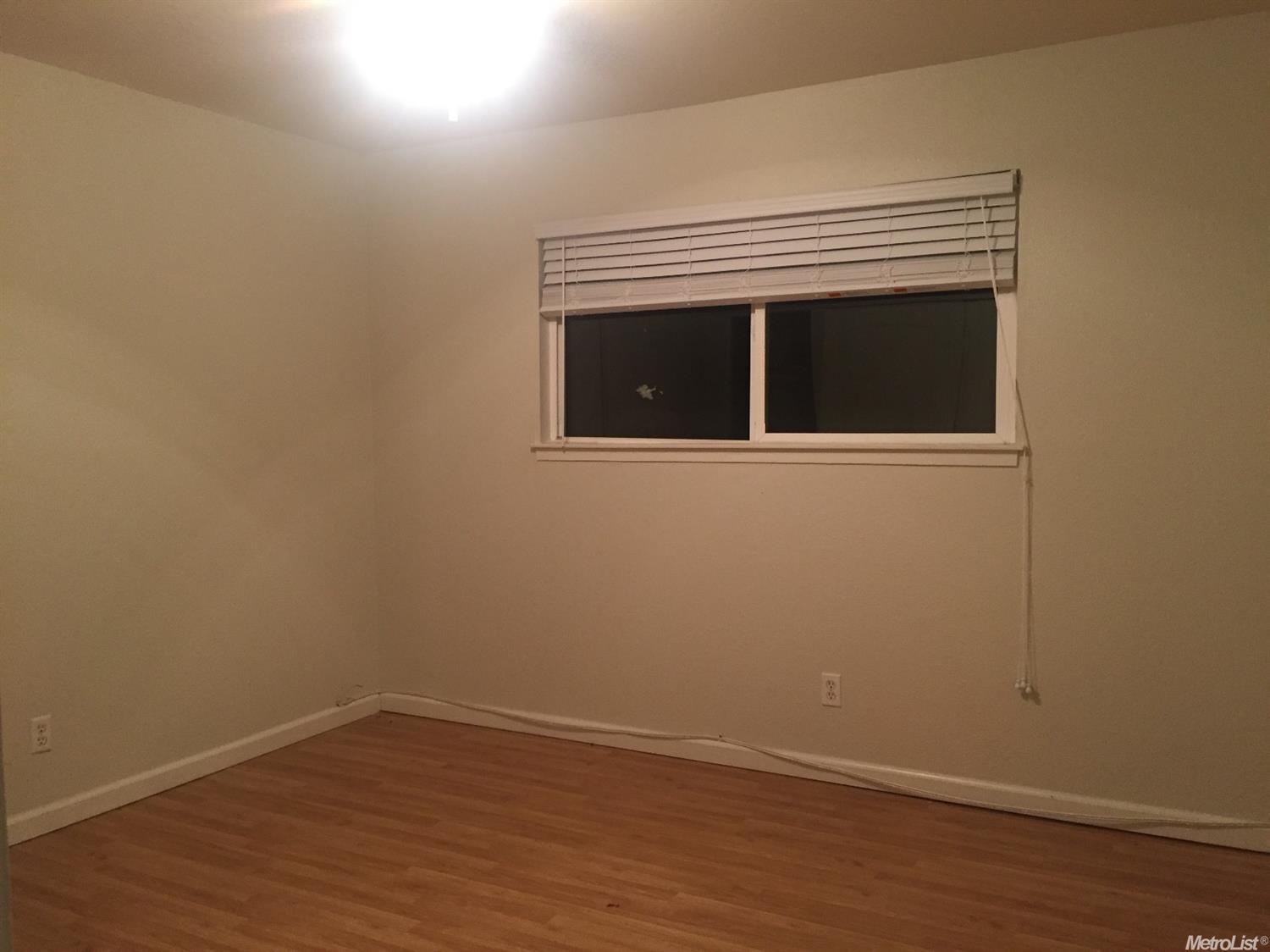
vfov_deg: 48.2
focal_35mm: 29
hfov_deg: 61.7
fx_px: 1064
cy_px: 476
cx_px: 635
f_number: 2.2
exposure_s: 1/30
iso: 200
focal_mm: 4.15
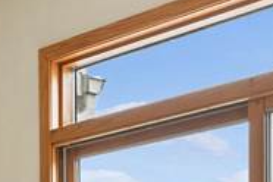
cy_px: 357
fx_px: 834
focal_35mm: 110
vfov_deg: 11.3
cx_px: -139
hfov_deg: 16.8
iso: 640
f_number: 9
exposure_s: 1/100
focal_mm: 16
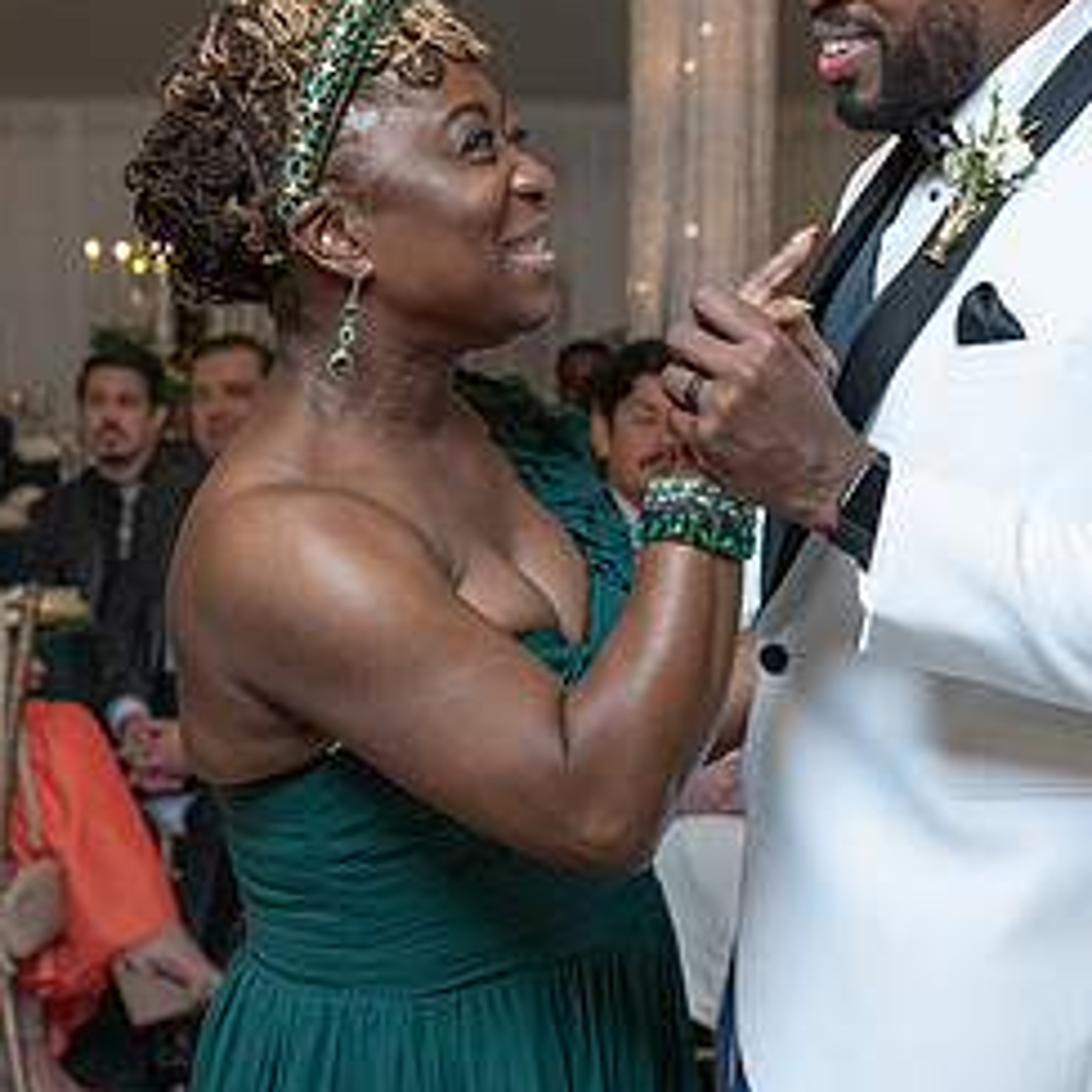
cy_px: 373
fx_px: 3284
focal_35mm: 92
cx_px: 676
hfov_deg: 18.9
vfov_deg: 18.8
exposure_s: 1/200
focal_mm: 39
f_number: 4
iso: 2000
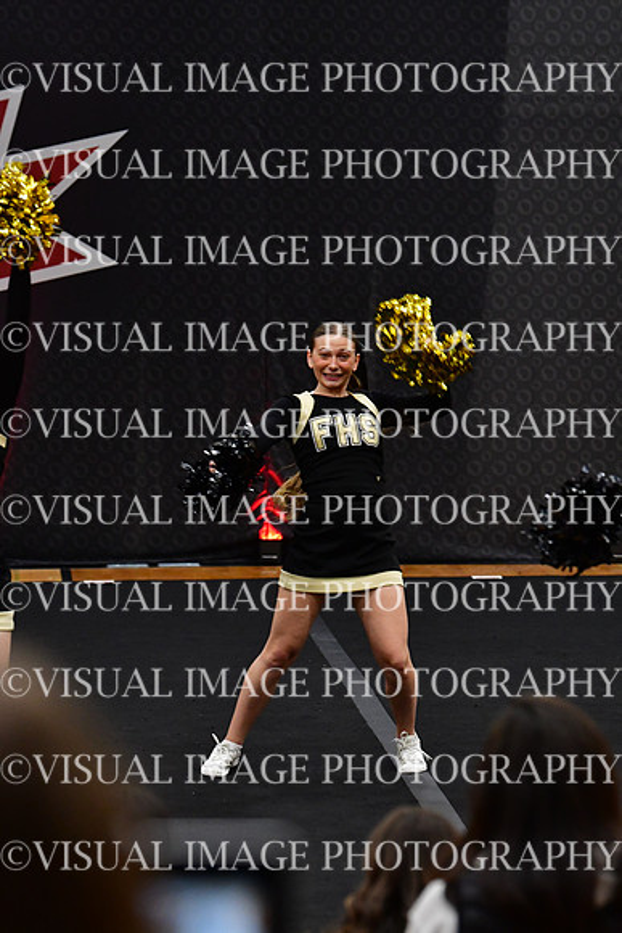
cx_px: 311
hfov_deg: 6.8
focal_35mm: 202
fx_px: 5232
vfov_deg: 10.2
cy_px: 466
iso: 4000
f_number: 4
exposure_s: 1/500
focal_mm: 135
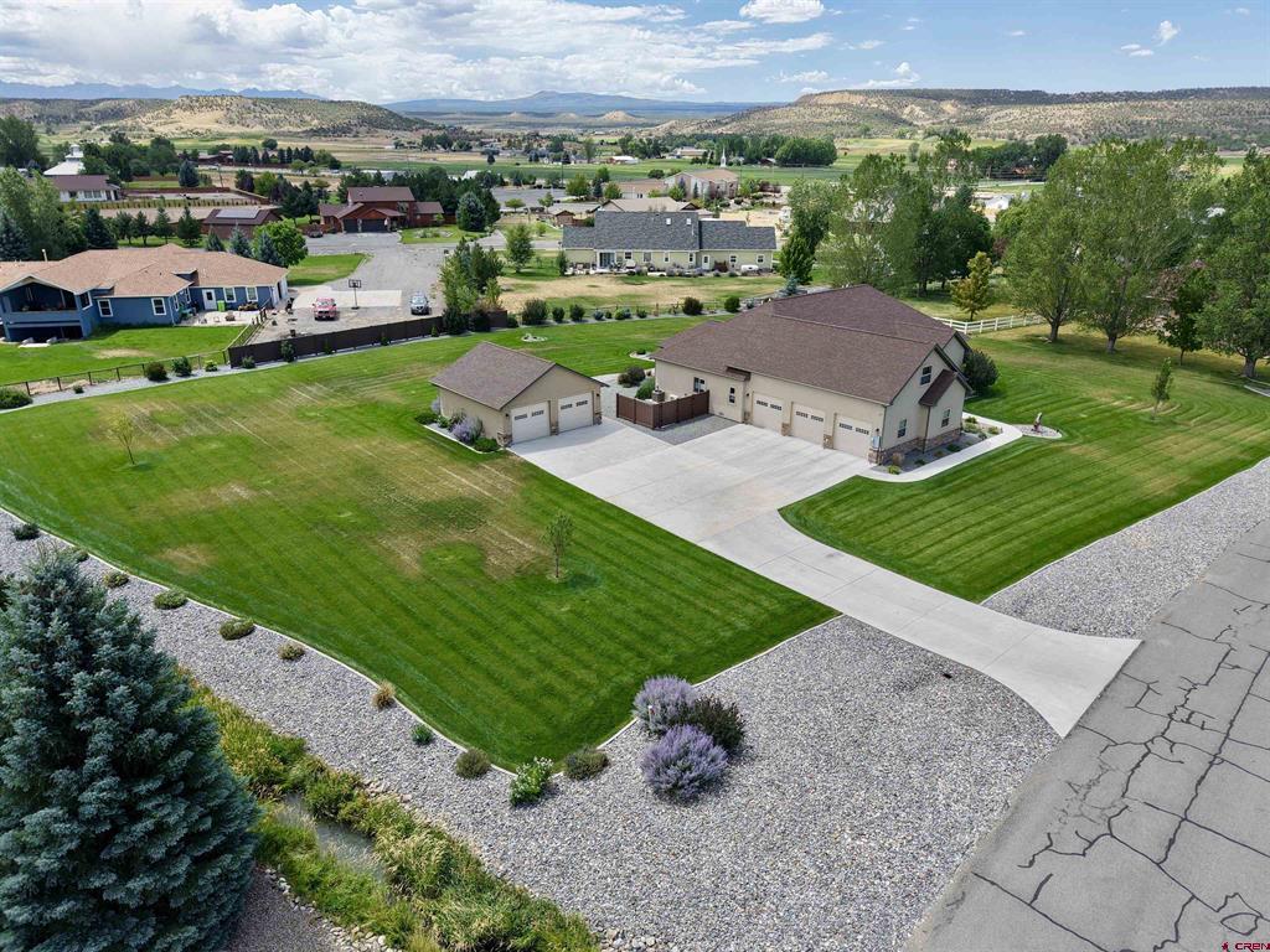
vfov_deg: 56.8
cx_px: 635
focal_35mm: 24
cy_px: 476
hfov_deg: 71.6
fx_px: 881
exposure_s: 1/3200
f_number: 1.8
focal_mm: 8.67
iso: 230
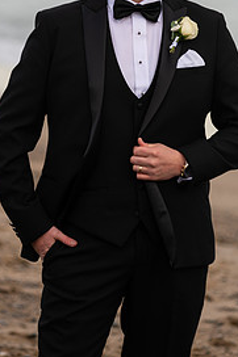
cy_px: 83
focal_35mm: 240
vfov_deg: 8.6
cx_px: 135
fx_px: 2383
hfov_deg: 5.7
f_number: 3.5
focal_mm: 145
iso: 100
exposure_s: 1/200
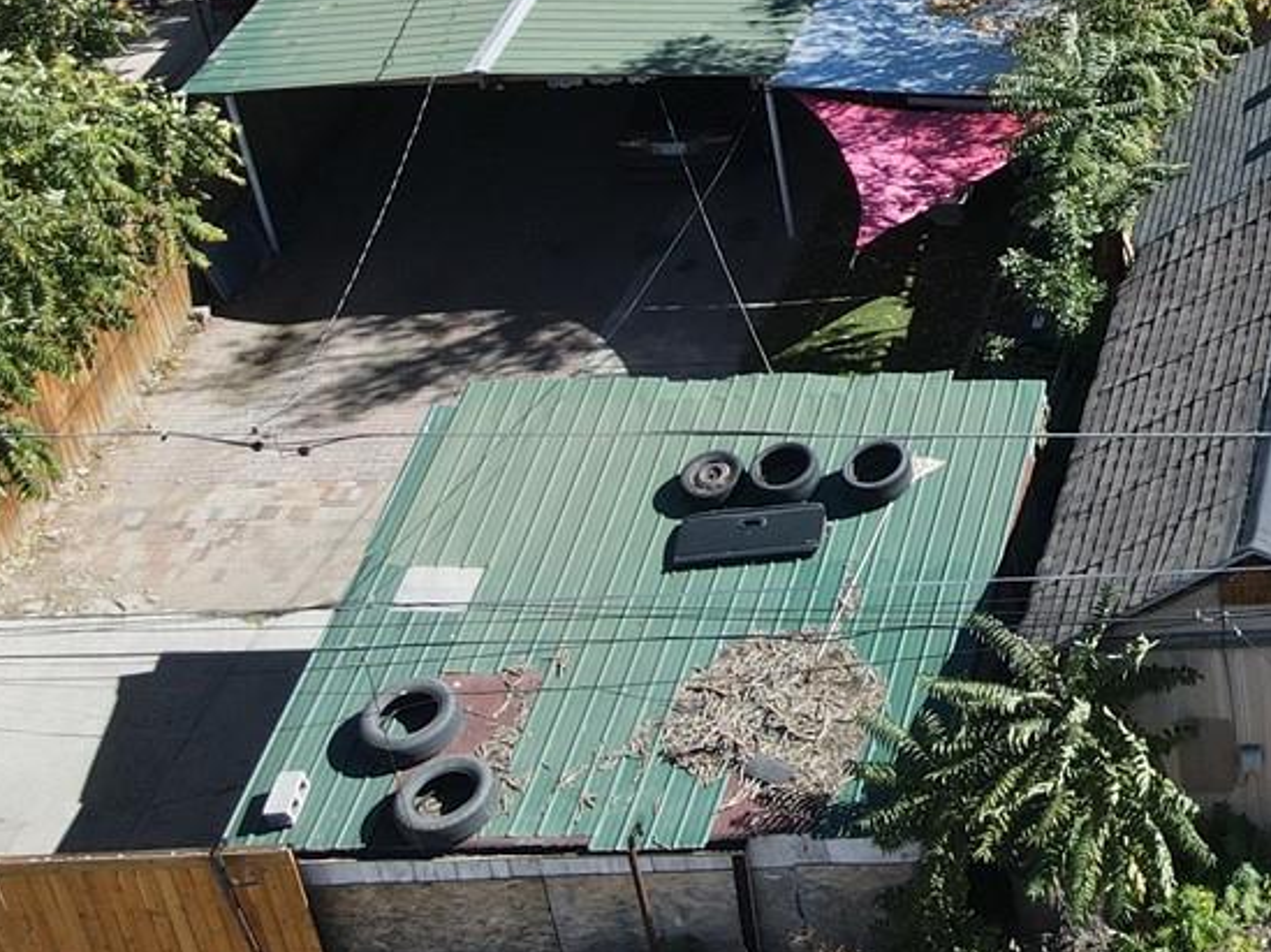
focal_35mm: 70
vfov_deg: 19.9
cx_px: 1690
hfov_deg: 24.1
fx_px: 2569
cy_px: -130
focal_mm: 4.5
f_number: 2.8
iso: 100
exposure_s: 1/350
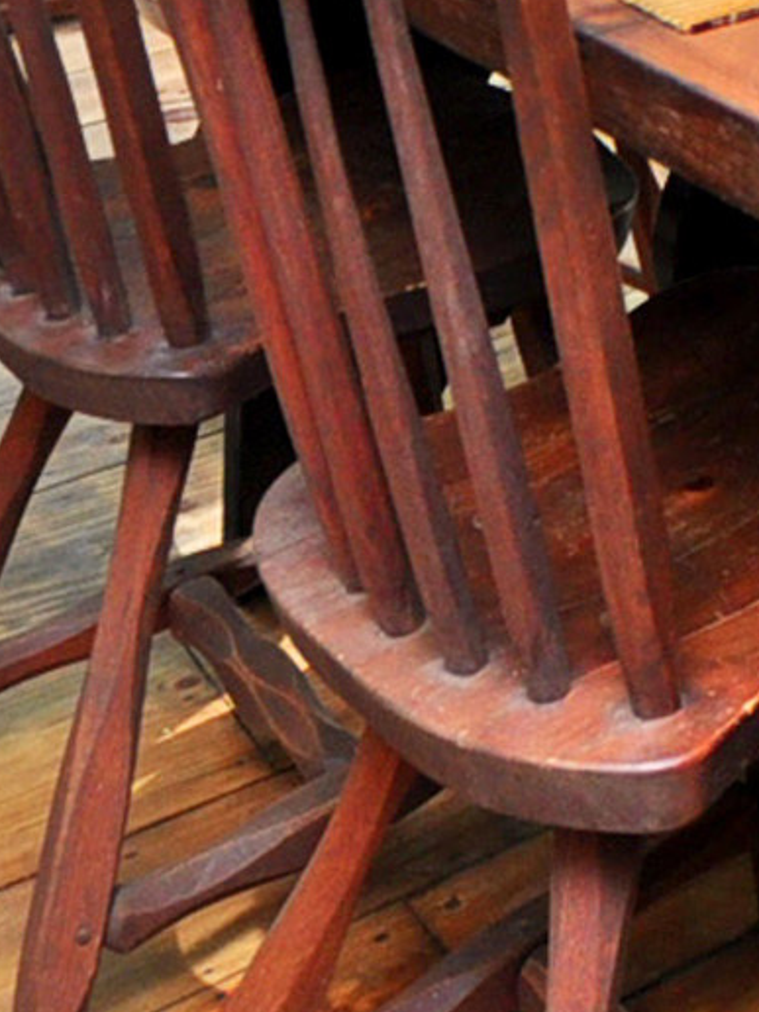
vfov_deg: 18.3
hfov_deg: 16.3
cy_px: -867
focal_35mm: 81
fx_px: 2368
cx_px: 1200
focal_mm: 10
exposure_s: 1/160
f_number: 4
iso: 400
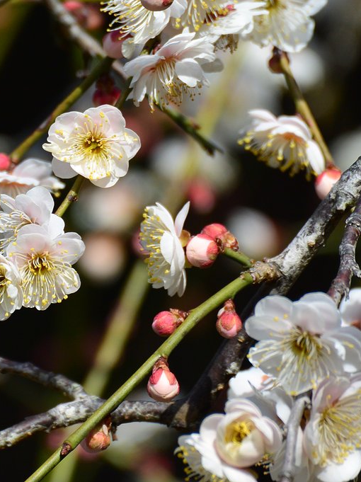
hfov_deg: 1.3
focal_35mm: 1172
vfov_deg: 1.7
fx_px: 16312
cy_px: 241
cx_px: 46
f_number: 5.6
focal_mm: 300
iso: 160
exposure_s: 1/1000
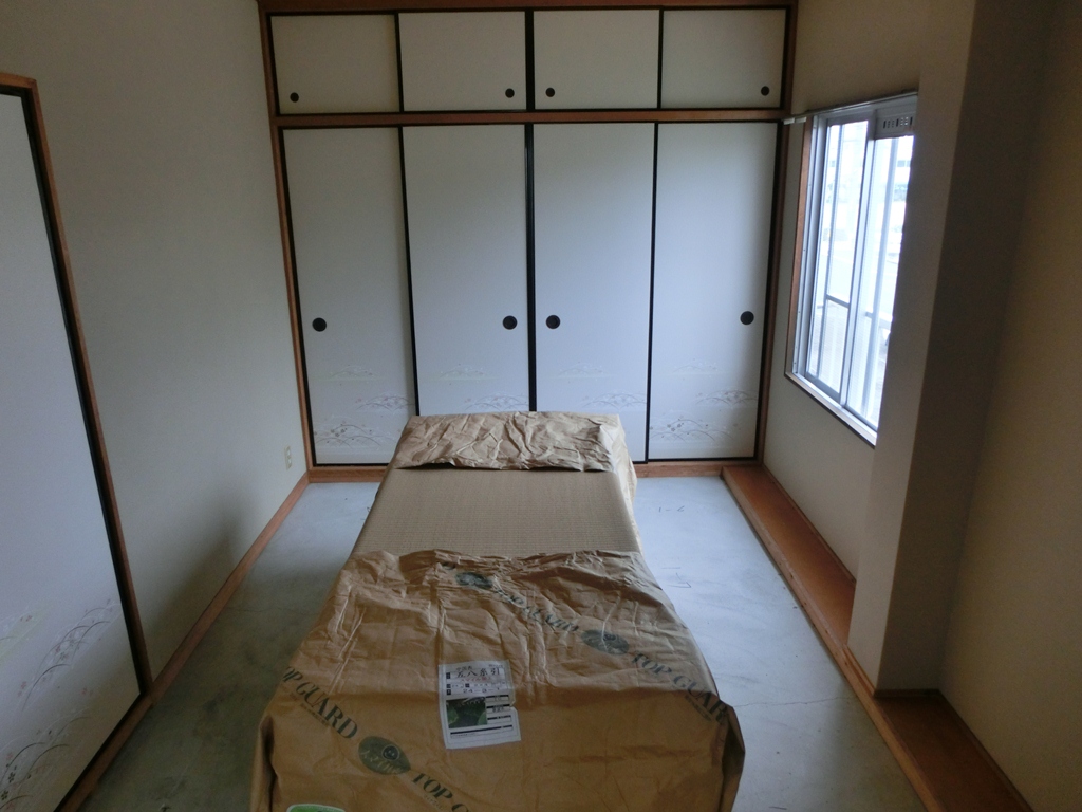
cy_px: 406
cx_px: 541
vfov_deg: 56.8
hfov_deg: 71.6
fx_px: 750
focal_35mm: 24
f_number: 3
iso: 125
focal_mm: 4.24
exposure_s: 1/125
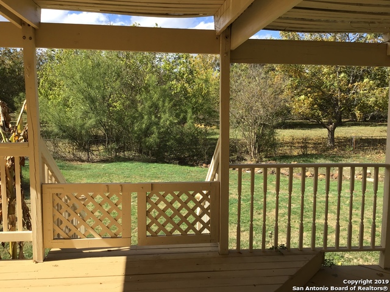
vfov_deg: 45.4
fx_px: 349
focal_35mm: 31
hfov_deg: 58.4
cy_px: 146
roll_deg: -2.2
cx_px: 195
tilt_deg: -7.4
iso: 25
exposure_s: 1/769
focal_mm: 3.3
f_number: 2.4
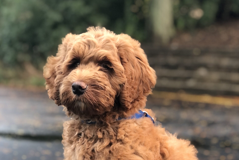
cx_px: 119
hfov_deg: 25.4
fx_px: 531
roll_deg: -3.7
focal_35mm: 80
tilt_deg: -8.1
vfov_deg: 16.8
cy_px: 145
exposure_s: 1/30
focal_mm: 6.6
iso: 160
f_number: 2.8
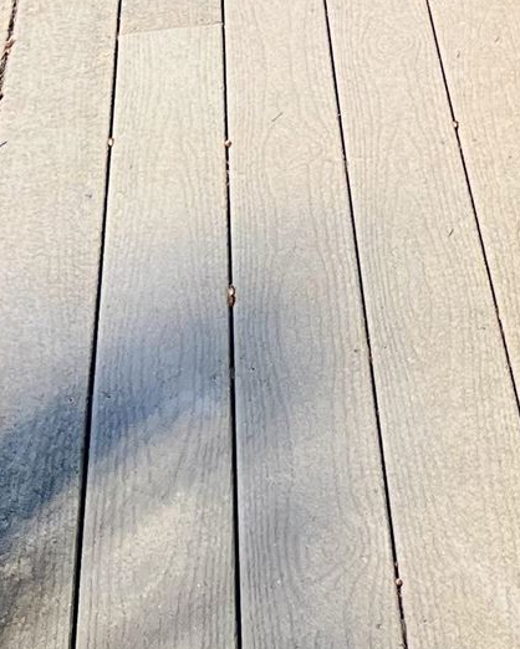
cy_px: -668
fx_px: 2153
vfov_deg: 14.2
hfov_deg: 12.8
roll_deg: -0.4
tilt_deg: -6.9
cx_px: 863
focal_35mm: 112
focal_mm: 5.7
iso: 40
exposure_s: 1/183
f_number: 1.5
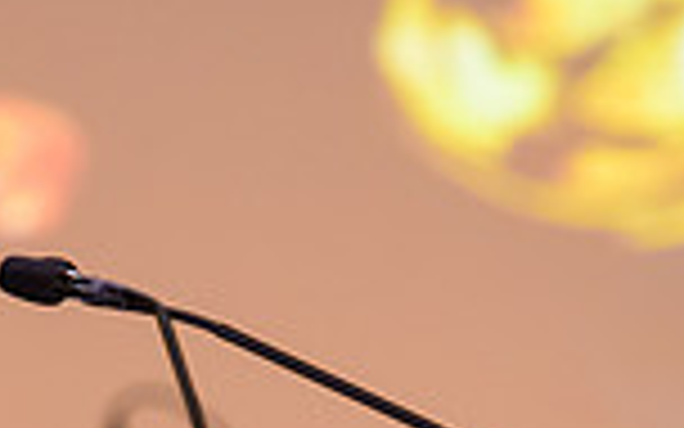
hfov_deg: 3.7
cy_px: 214
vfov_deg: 2.3
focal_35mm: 563
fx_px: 10495
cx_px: 18
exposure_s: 1/125
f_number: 3.2
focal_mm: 145
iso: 1600
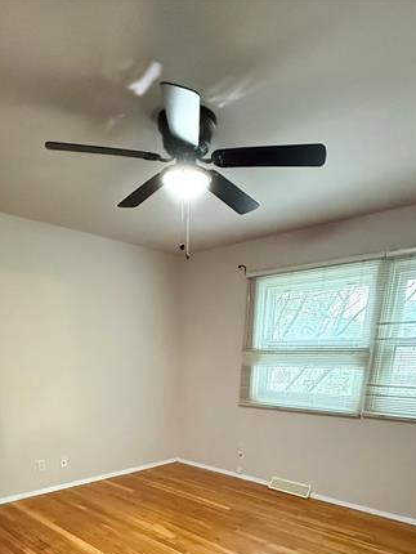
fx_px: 400
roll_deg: -0.8
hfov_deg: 54.8
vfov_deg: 59.9
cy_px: 490
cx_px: 184
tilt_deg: -18.0
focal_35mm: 25
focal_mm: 2.22
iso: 1250
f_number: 2.2
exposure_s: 1/60
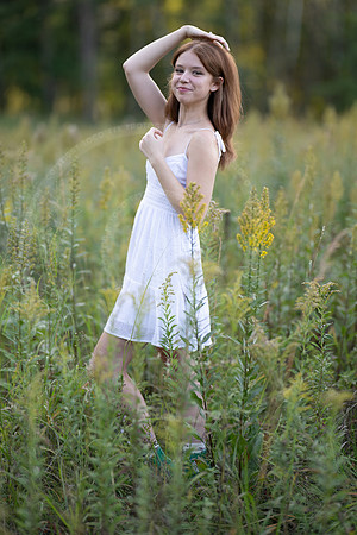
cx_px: 178
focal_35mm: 85
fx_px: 1264
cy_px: 268
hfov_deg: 16.1
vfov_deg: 23.9
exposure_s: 1/800
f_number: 1.2
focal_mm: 85
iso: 160
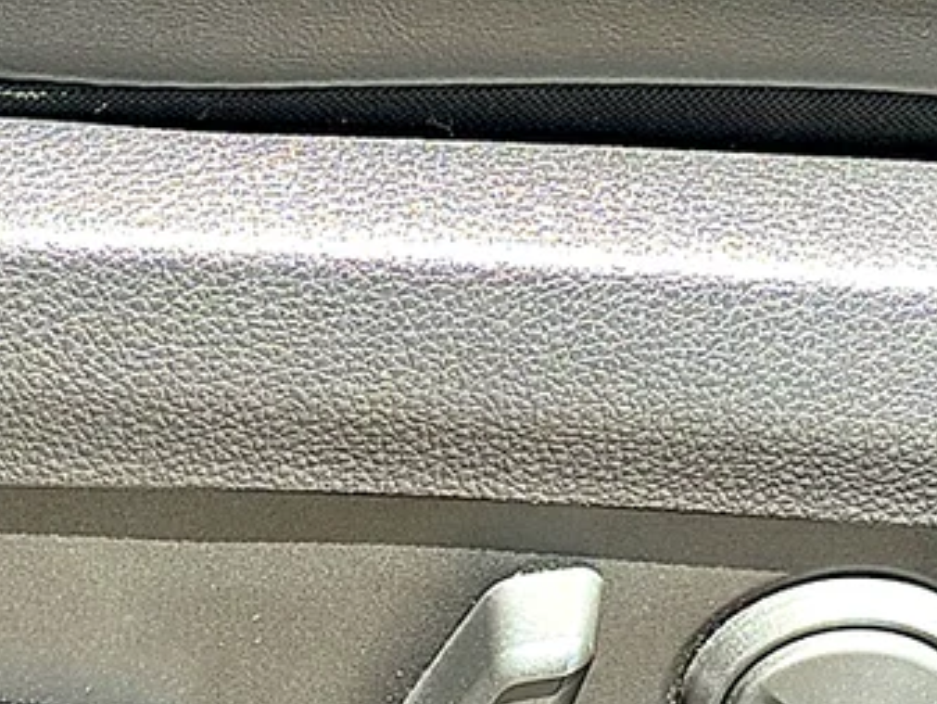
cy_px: 550
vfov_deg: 10.6
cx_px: 375
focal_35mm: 139
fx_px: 3764
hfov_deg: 14.2
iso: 64
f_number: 1.78
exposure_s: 1/379
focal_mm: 6.86
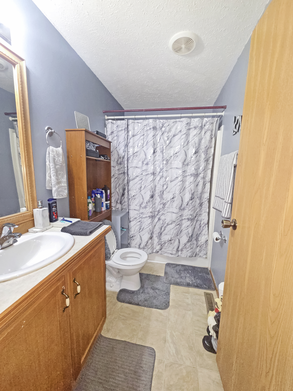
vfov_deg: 106.2
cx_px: 146
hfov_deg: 89.9
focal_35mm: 13
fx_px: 147
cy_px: 196
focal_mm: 2.2
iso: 320
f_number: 2.2
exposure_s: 1/40
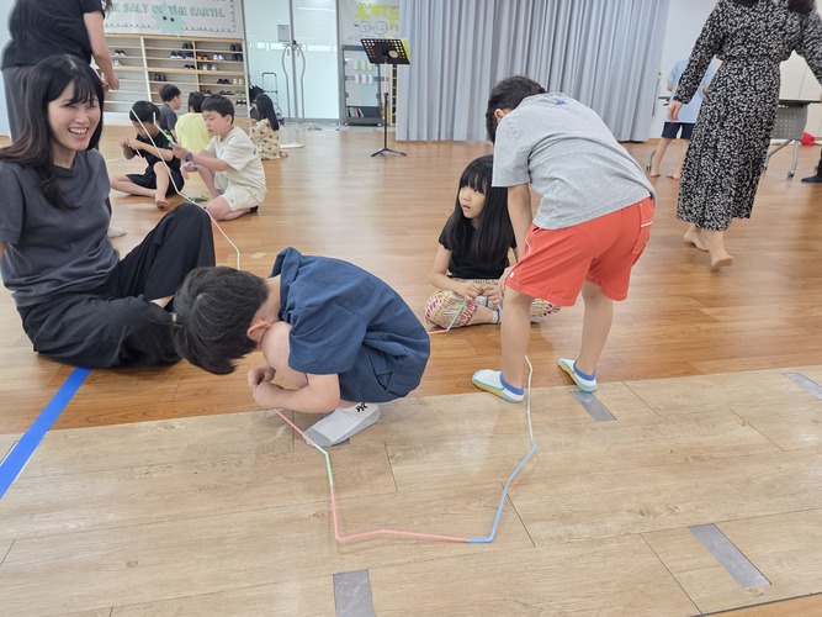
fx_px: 546
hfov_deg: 73.9
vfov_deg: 58.9
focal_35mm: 23
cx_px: 411
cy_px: 308
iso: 320
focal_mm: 6.3
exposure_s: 1/120
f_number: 1.7
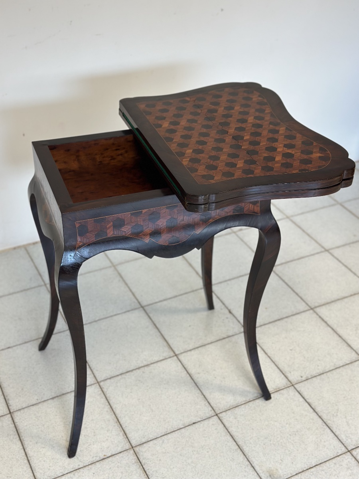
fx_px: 664
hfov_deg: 30.3
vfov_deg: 39.7
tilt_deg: -34.9
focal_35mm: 48
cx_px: 180
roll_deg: -0.5
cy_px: 240
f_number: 1.78
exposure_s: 1/100
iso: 100
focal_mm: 6.86
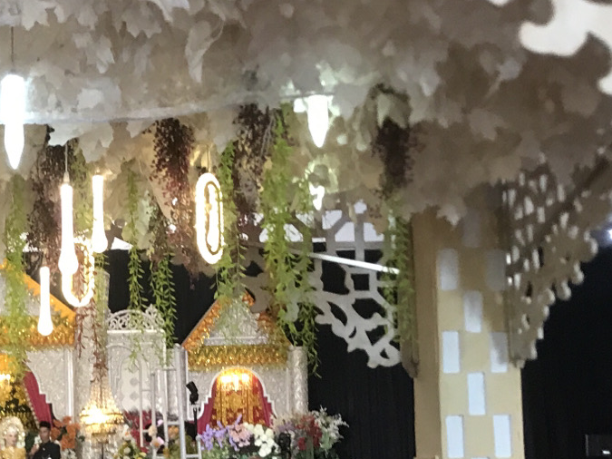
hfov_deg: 22.6
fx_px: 1467
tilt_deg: +4.6
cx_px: -6
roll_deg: +0.8
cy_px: 360
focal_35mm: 83
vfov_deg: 17.6
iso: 50
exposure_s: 1/17
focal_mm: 3.99
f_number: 1.8
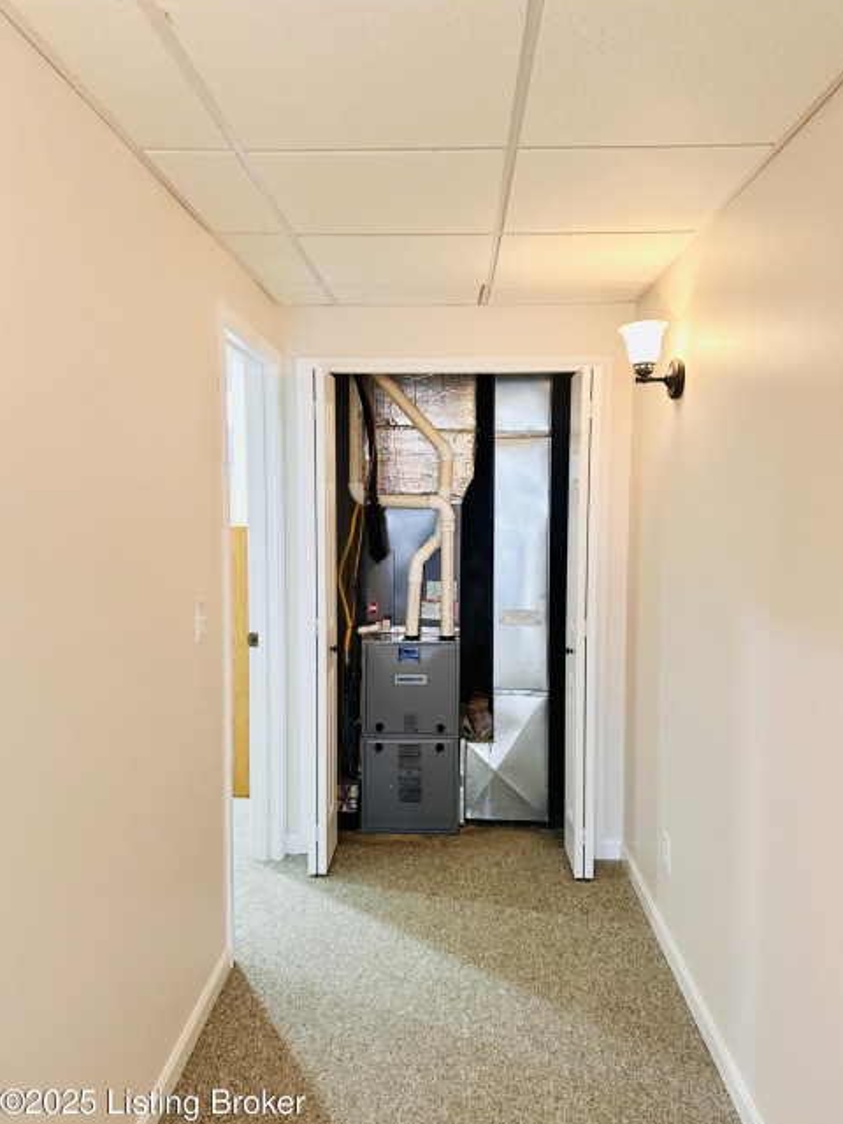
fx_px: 812
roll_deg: +0.5
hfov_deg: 54.9
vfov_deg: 69.4
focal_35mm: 25
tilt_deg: -3.4
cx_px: 436
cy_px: 570
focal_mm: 6.86
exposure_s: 1/60
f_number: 1.78
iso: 400
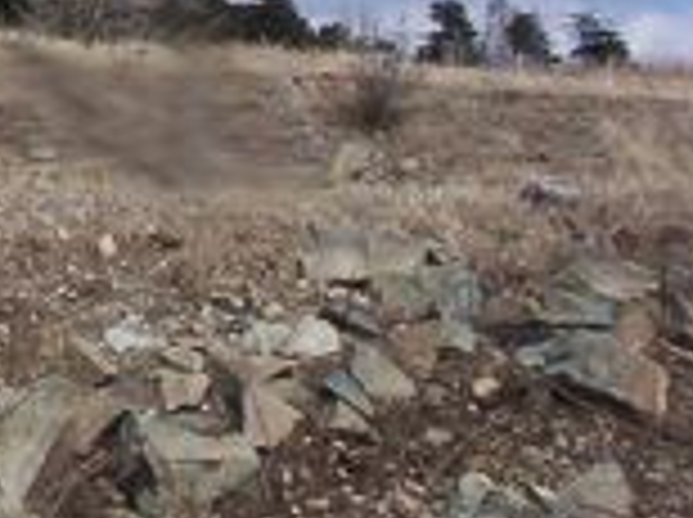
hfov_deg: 14.1
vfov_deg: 10.6
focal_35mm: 135
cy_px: -241
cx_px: -202
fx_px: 2698
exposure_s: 1/382
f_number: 8
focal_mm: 6
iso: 100
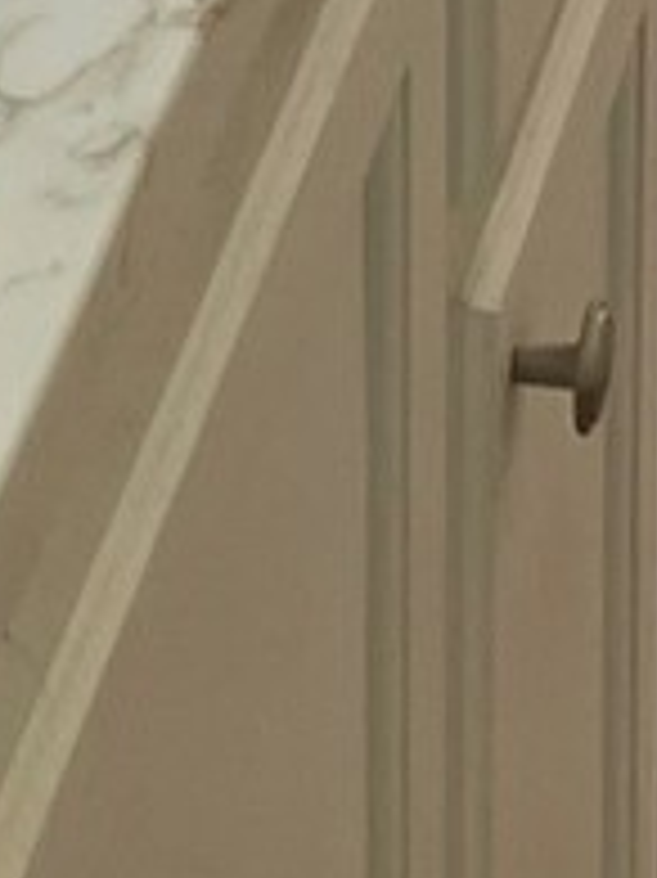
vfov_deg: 6.5
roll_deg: -3.4
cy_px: -1896
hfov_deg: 5.1
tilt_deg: -15.5
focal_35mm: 273
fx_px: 6916
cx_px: 2097
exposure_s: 1/121
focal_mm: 4.2
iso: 50
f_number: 1.6
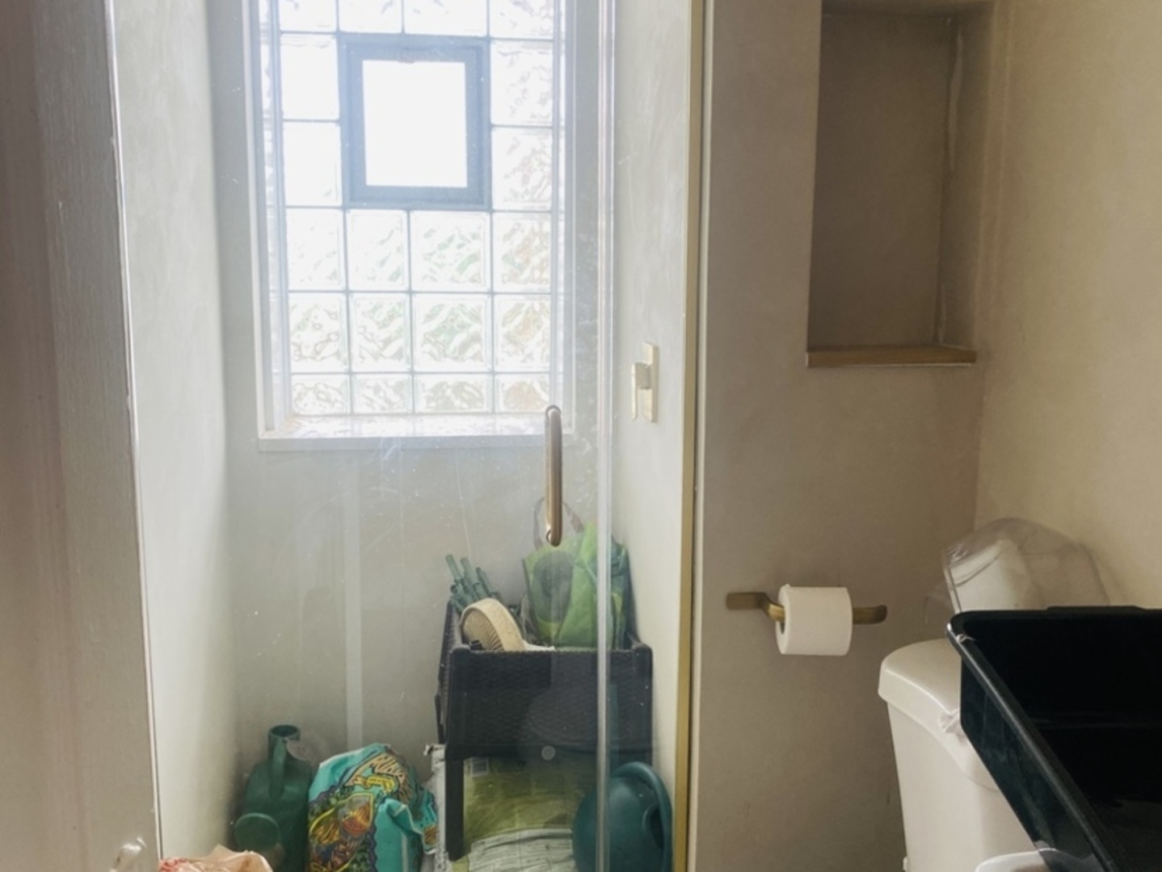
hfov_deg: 67.3
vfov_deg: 53.1
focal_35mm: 26
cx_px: 581
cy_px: 436
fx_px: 873
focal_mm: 4.25
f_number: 1.8
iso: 64
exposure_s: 1/120
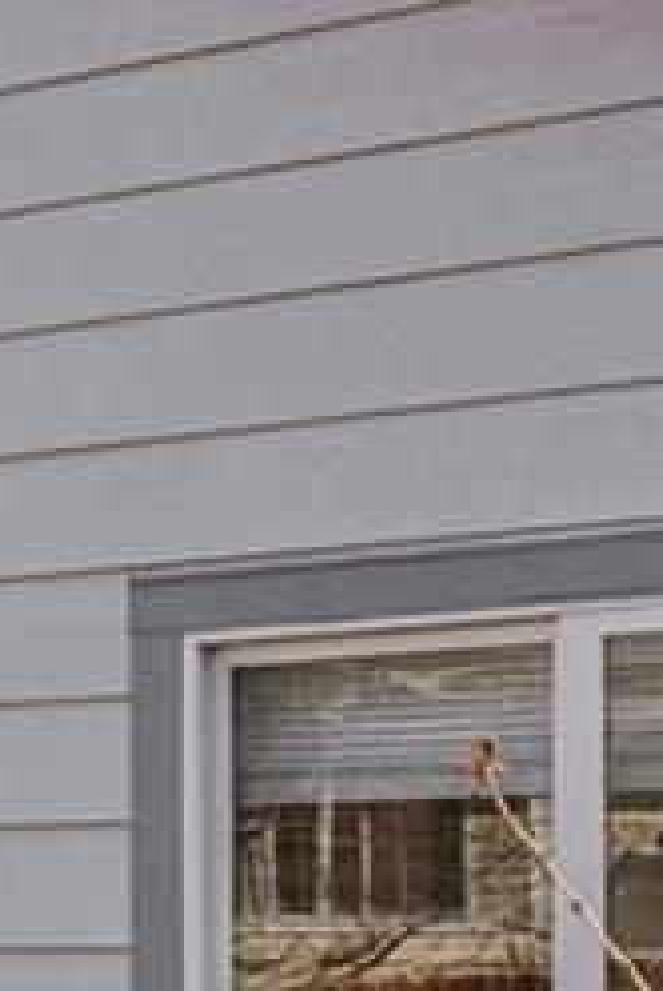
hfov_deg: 10.0
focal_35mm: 106
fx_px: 2926
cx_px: -1254
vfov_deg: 18.0
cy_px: 1267
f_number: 8
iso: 100
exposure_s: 1/200
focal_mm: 11
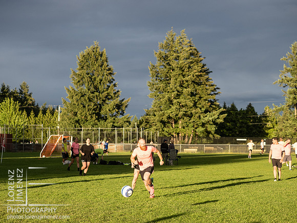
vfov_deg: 17.7
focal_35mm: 84
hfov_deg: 23.4
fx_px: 717
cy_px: 112
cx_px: 148
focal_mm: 40
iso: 320
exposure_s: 1/1000
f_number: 2.8
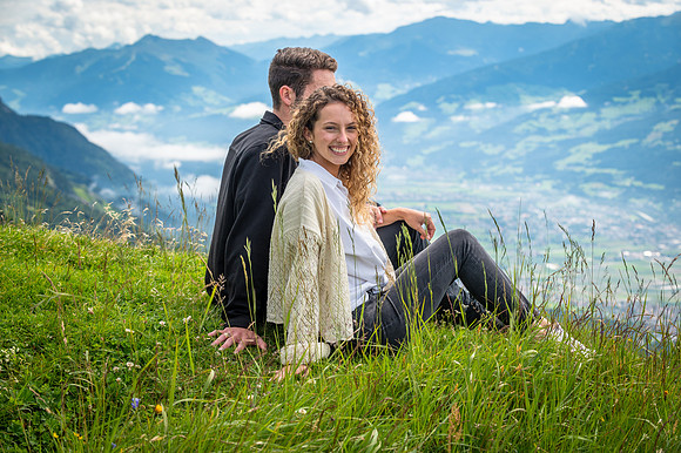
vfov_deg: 19.4
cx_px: 340
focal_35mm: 70
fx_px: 1323
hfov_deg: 28.9
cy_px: 226
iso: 100
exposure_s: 1/400
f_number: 6.3
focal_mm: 70
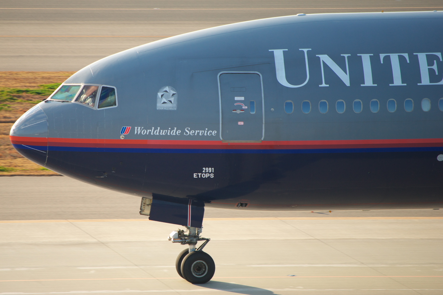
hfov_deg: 6.9
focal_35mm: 300
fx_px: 3691
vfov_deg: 4.6
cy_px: 148
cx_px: 222
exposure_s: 1/160
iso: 160
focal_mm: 200
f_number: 6.3
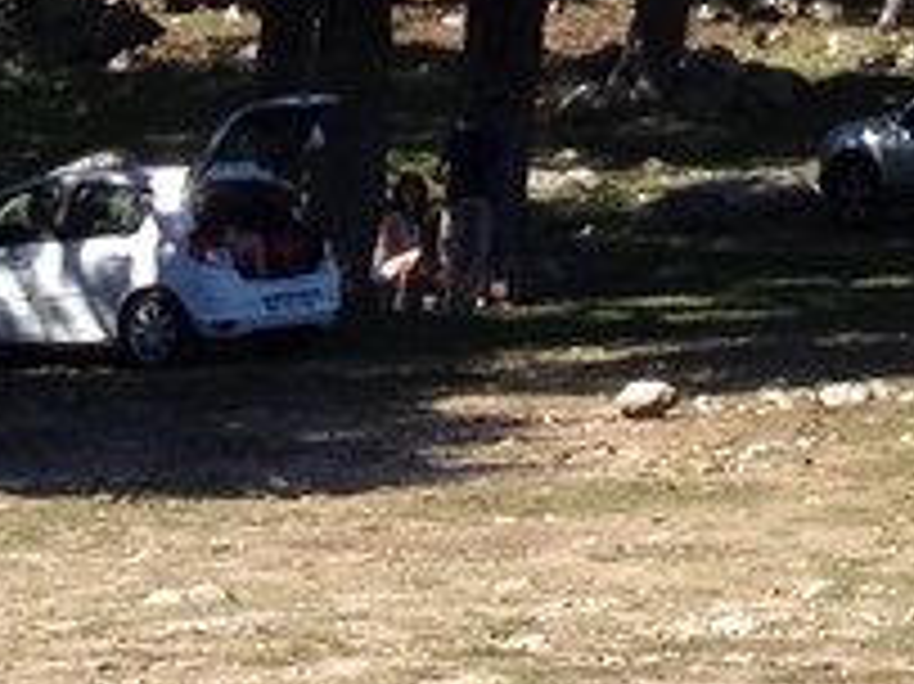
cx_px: 1945
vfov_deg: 5.2
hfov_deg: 6.9
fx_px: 7283
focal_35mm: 276
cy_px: -1188
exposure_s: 1/767
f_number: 2.4
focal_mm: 4.28
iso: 64
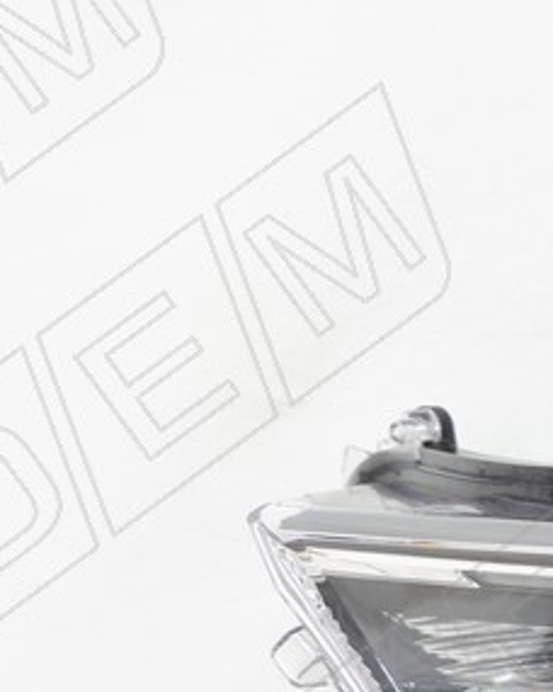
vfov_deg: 19.3
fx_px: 1944
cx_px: 1346
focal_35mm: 95
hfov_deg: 12.5
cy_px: 775
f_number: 3.5
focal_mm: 16
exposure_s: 1/34
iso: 500
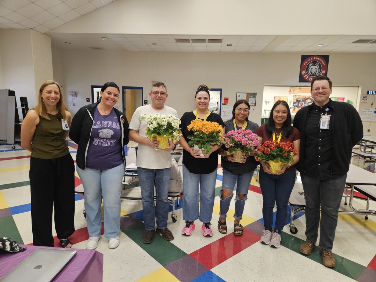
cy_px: 141
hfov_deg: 73.9
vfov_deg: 58.9
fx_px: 250
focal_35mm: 23
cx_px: 188
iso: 320
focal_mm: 5.4
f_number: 1.8
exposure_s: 1/120
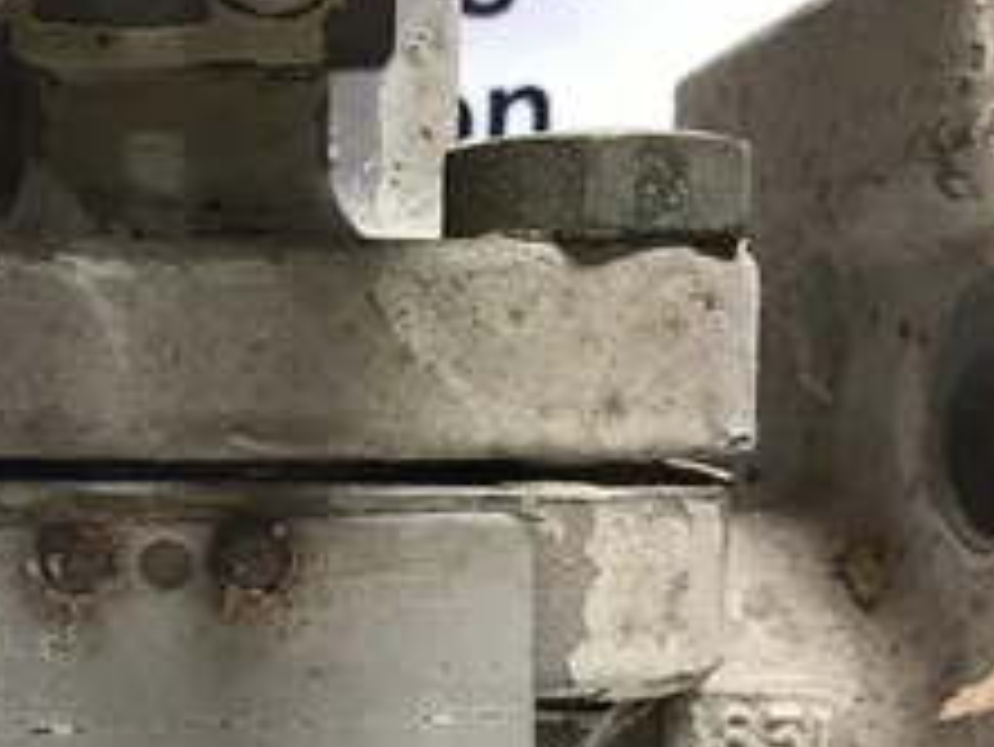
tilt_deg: -21.8
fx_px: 1609
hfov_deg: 33.0
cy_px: 544
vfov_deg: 25.9
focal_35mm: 56
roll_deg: +0.7
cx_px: 148
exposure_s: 1/33
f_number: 2.4
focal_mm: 3.3
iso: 25
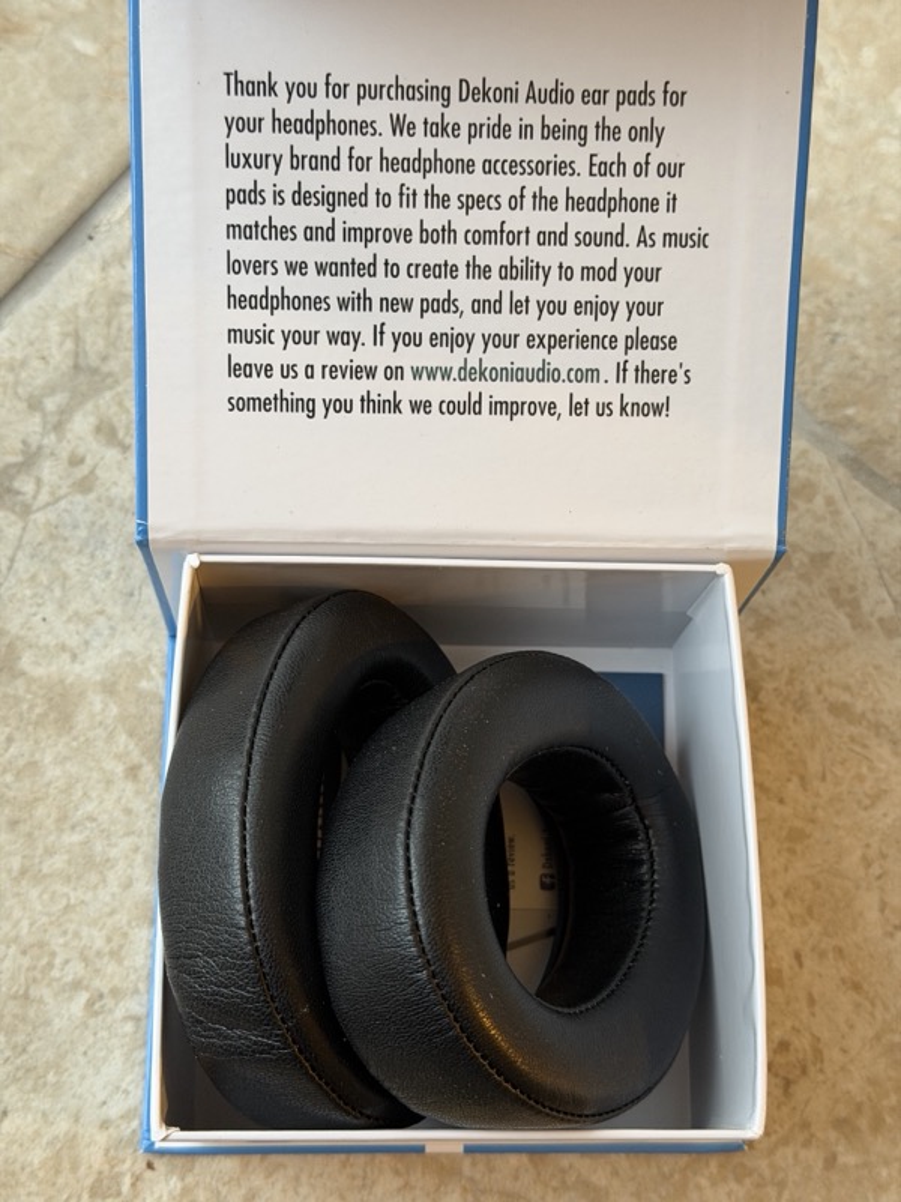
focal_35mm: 48
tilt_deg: -72.9
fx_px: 1666
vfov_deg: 39.7
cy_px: 601
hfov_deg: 30.3
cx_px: 450
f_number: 1.78
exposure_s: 1/50
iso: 250
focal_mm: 6.76
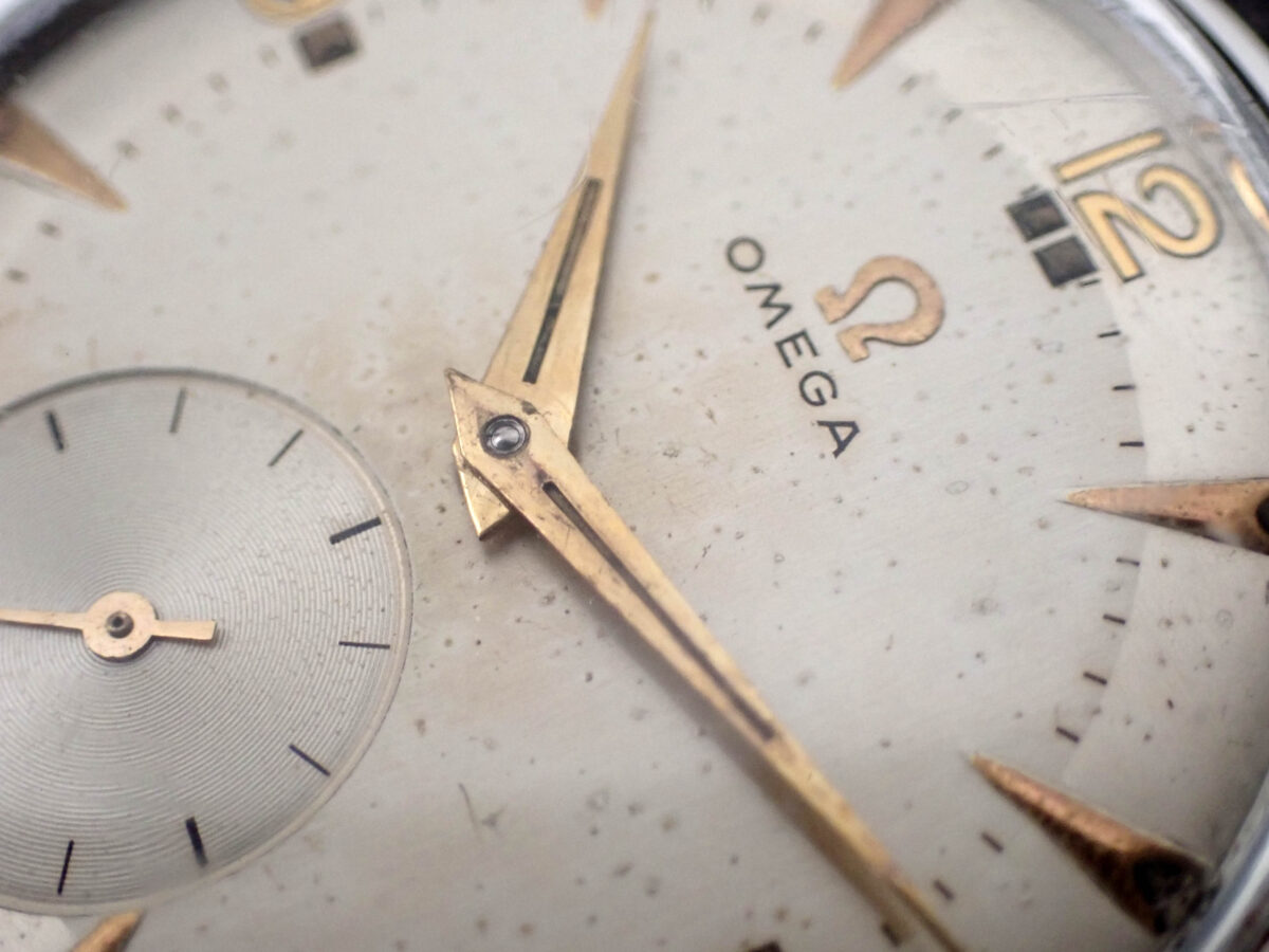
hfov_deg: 29.0
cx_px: 634
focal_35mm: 67
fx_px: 2456
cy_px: 476
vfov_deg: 21.9
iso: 800
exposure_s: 1/80
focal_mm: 11.88
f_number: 3.8
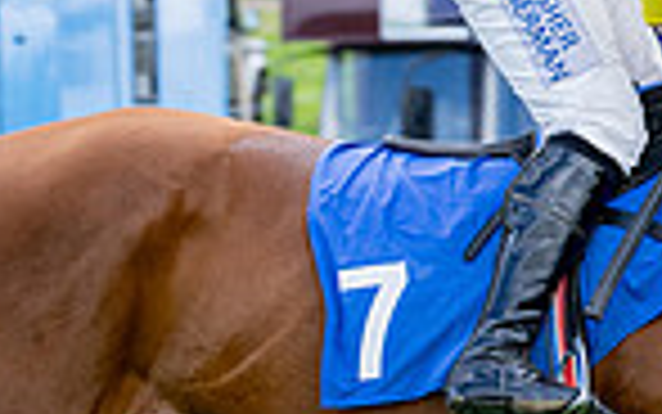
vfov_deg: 2.5
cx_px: 712
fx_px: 9584
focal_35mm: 531
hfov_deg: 3.9
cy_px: 433
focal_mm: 99
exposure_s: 1/640
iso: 400
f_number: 5
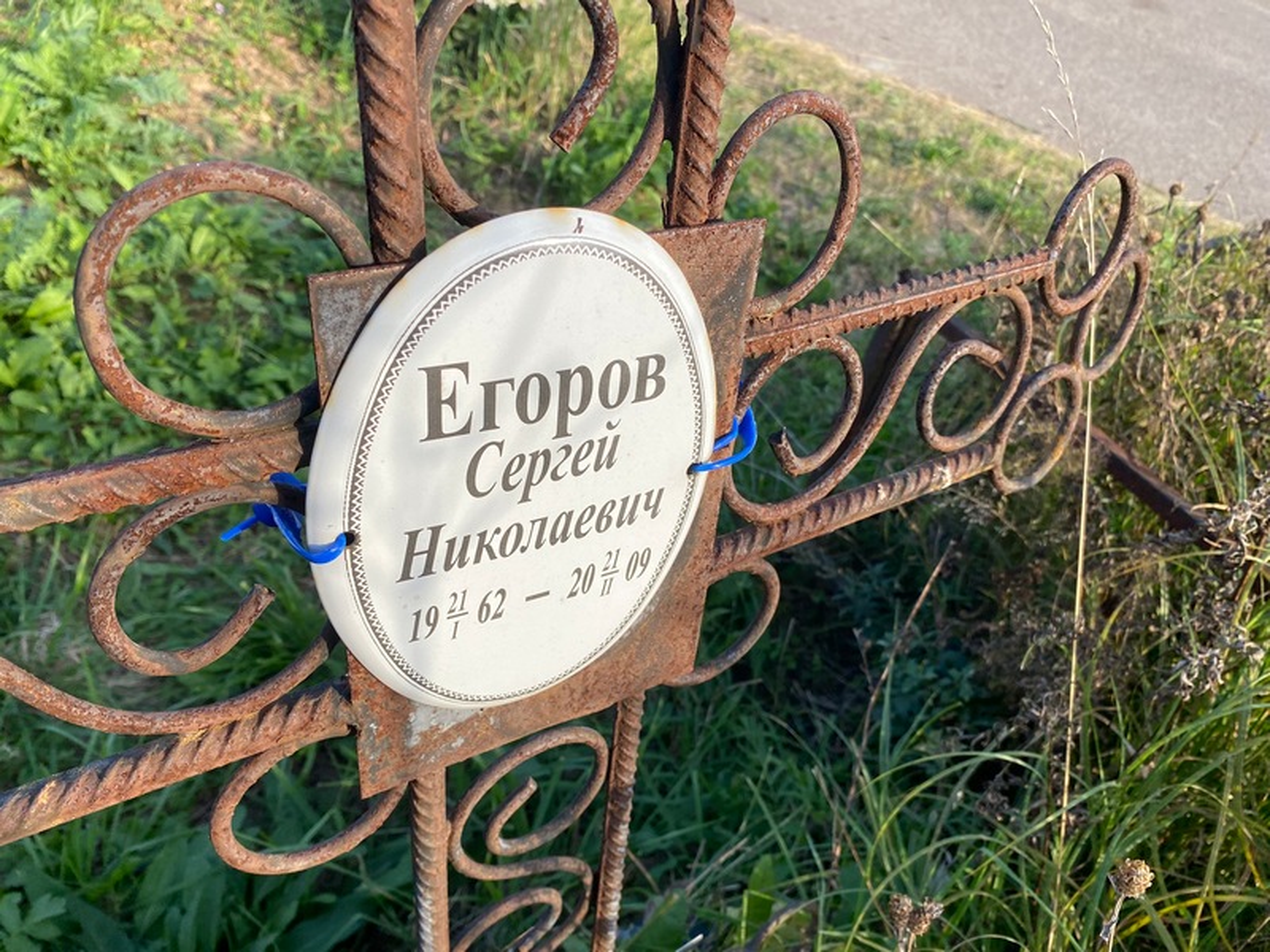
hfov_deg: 67.3
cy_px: 476
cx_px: 635
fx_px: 954
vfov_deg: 53.1
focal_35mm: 26
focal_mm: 4.25
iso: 32
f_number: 1.8
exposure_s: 1/965
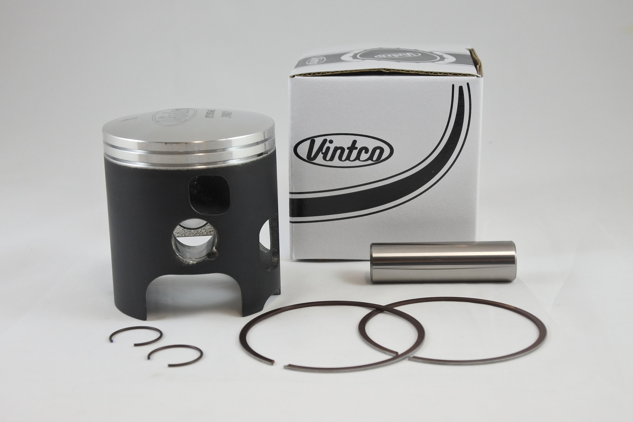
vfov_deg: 24.6
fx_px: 967
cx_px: 316
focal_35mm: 55
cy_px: 211
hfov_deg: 36.2
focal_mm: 20.6
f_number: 4.8
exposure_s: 1/125
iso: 450
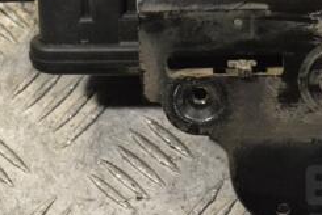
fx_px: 1182
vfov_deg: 10.3
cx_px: 281
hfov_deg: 15.4
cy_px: 10
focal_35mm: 132
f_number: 9
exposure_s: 1/320
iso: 3200
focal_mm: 36
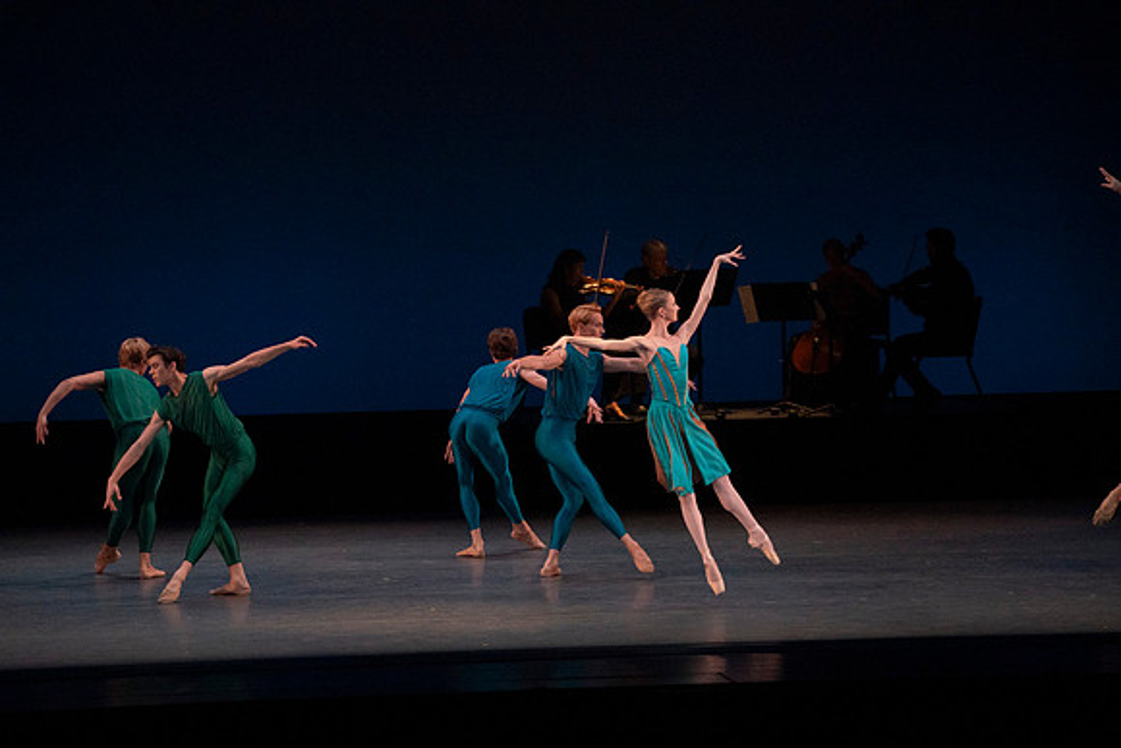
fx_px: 6104
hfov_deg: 10.5
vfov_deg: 7.0
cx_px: 560
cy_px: 374
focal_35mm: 196
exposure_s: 1/400
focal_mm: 196
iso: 8000
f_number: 7.1
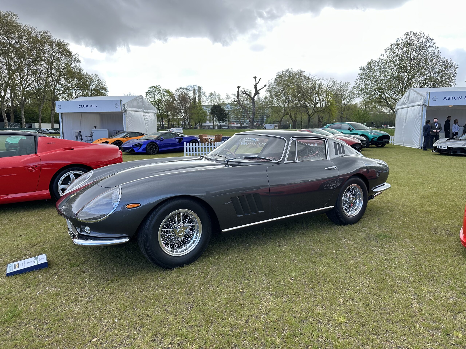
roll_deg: -0.2
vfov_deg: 56.8
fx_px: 323
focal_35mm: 24
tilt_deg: -8.0
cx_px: 233
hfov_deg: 71.6
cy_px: 174
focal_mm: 6.86
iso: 80
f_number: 1.78
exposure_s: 1/699
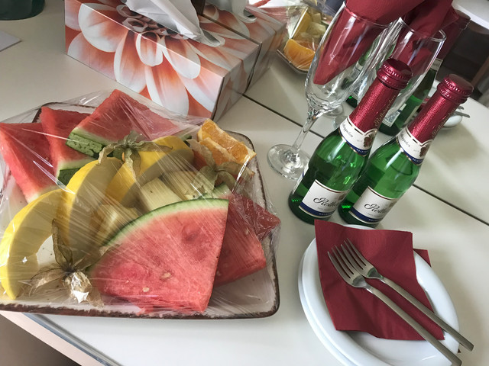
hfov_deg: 63.4
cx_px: 244
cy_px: 183
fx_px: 396
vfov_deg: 49.7
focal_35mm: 28
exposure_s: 1/25
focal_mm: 3.99
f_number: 1.8
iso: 40
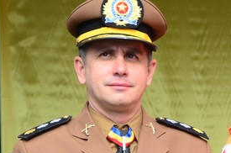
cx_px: 139
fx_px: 2497
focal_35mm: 390
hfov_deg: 5.3
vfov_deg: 3.5
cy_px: 128
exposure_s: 1/200
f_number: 5
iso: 250
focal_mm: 80
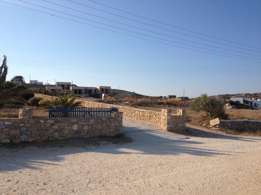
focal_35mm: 35
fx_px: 264
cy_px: 98
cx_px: 130
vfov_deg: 40.7
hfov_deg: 52.6
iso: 50
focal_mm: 4.28
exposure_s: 1/1972
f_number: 2.4
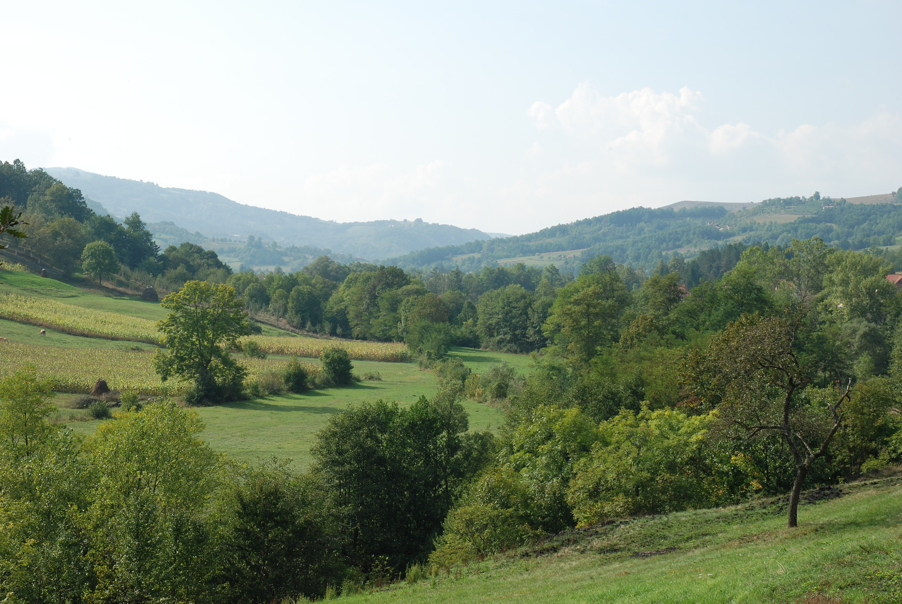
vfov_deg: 19.8
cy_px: 302
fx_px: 1731
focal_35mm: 69
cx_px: 451
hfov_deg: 29.2
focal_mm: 46
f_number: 9
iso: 160
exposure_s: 1/200
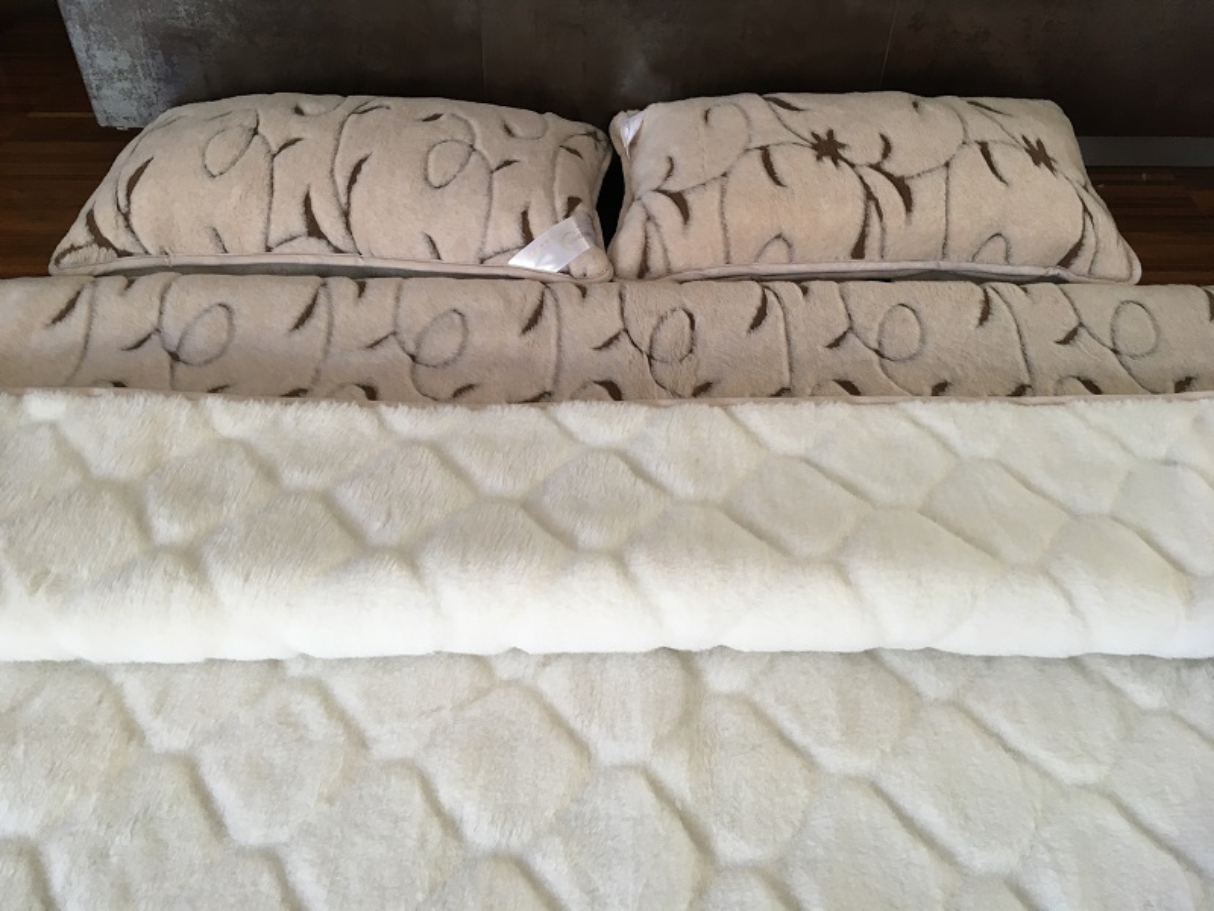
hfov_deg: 61.7
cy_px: 456
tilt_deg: -45.2
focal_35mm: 29
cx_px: 607
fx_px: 1017
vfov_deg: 48.2
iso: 100
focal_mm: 4.15
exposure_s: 1/33
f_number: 2.2
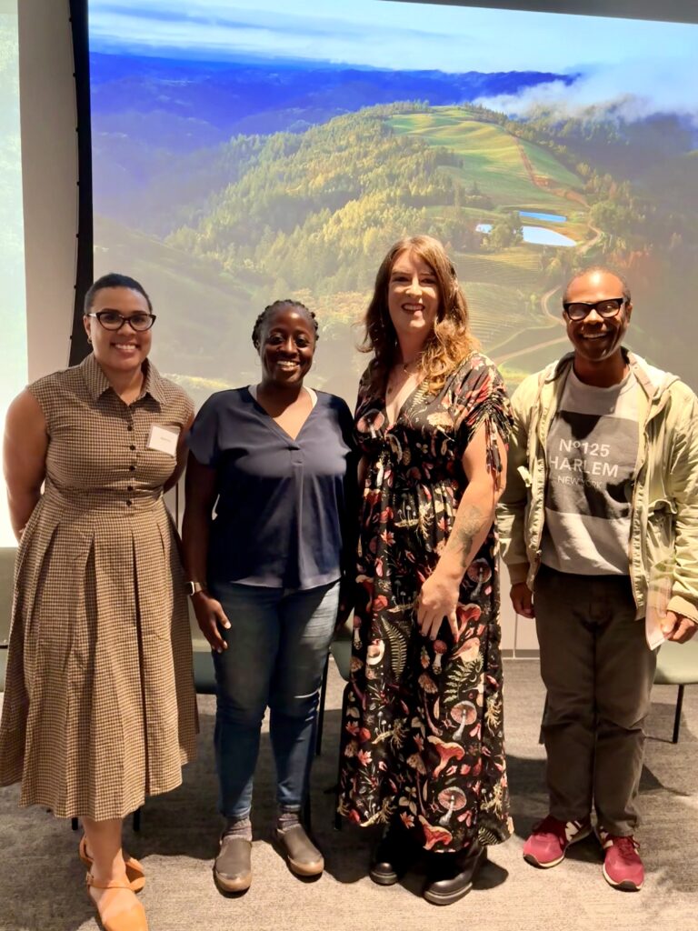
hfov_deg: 53.1
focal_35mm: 26
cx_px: 349
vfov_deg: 67.3
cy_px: 466
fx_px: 699
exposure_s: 1/60
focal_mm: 5.96
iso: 400
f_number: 1.6
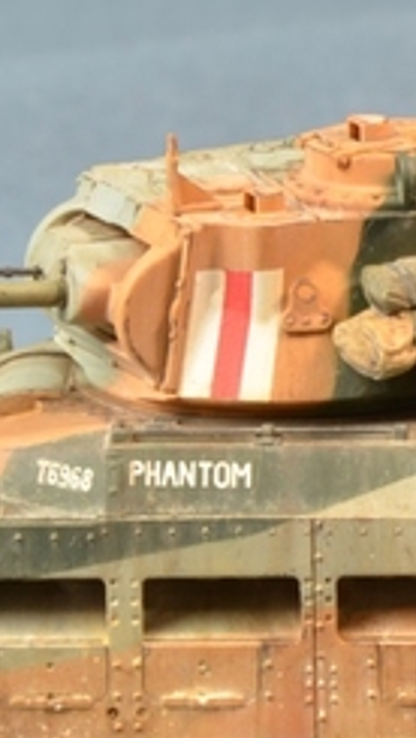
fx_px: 10553
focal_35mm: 539
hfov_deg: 2.3
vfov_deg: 4.0
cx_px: 431
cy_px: 449
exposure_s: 1/1.3
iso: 200
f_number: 20
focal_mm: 105
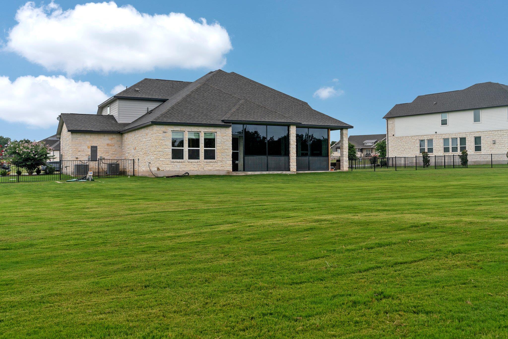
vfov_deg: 37.9
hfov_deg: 54.4
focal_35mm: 35
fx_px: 494
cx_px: 254
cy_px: 170
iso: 500
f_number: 8
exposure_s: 1/320
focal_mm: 35
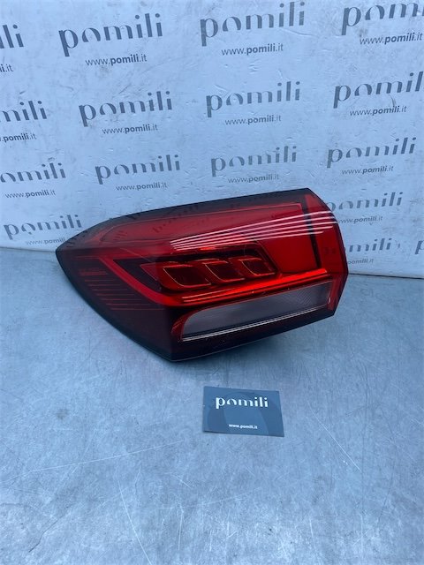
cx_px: 212
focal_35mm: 26
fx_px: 425
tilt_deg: -42.4
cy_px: 282
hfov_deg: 53.1
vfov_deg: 67.3
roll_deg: -8.4
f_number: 1.8
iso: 32
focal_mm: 4.25
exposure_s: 1/711
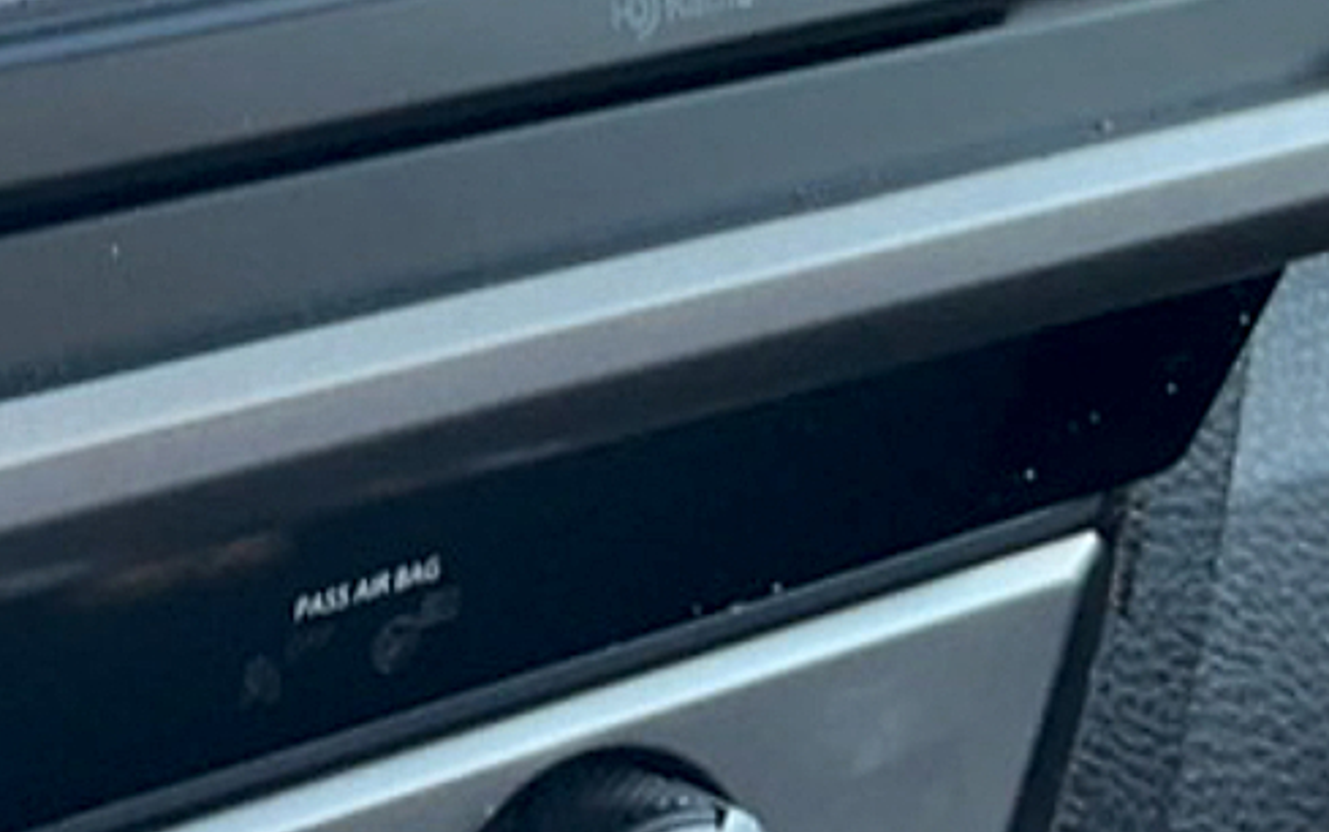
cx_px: -228
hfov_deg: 19.0
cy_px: -220
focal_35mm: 104
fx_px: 3768
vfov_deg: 12.3
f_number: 1.8
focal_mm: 3
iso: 32
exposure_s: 1/60
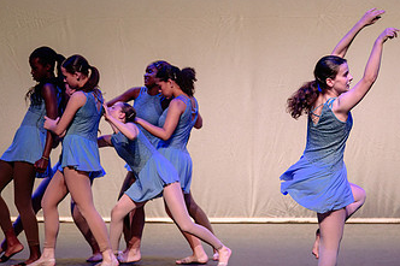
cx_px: 313
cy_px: 154
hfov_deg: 8.6
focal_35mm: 238
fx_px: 2643
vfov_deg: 5.8
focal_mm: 116
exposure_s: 1/500
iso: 1250
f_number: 2.8
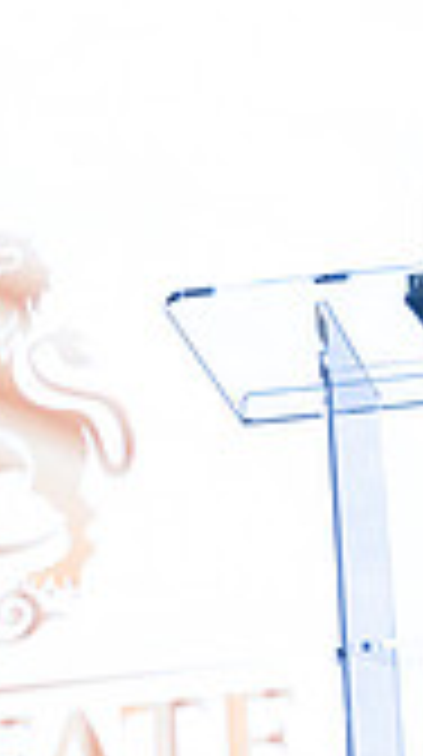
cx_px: 1233
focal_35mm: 181
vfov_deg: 11.9
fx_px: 3624
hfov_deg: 6.2
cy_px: 209
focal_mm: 50
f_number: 4.5
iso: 1600
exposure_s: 1/125
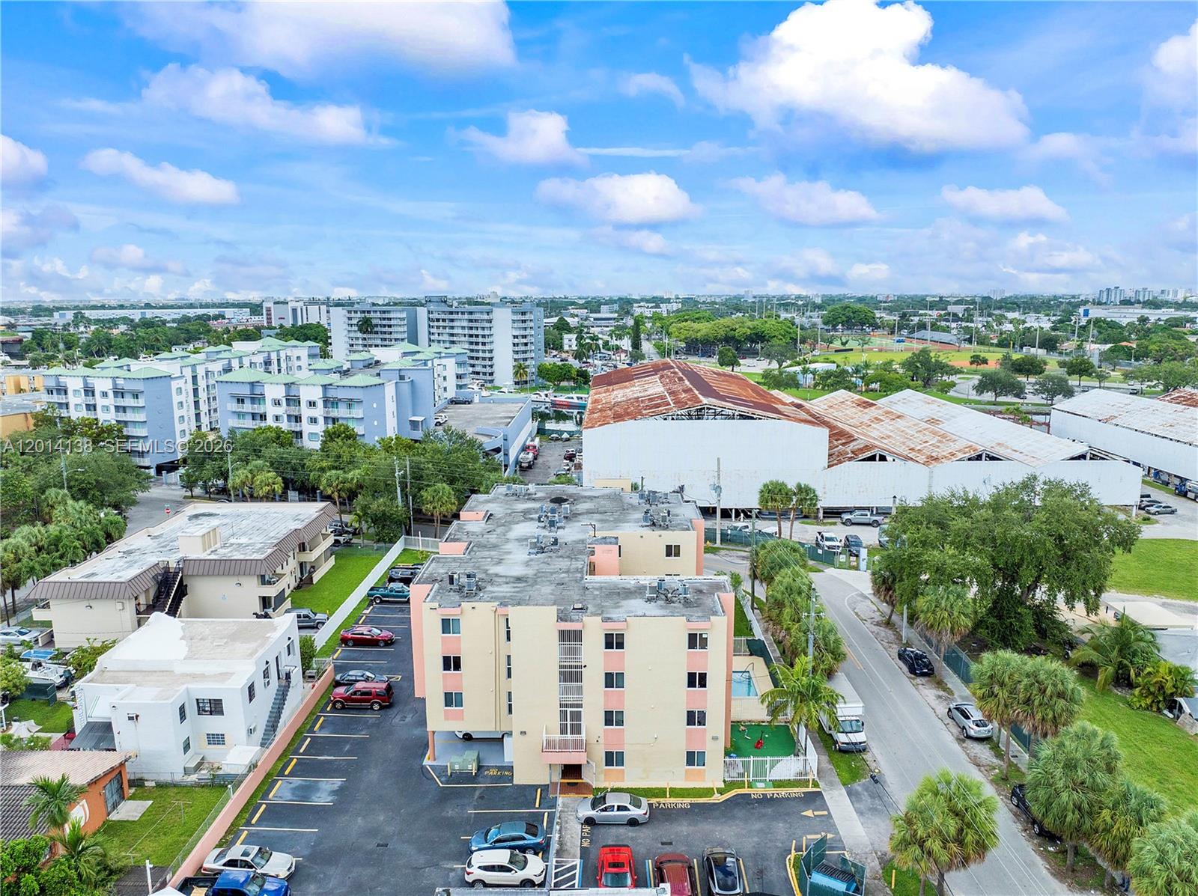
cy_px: 448
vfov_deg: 56.7
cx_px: 599
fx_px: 830
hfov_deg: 71.6
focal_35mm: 24
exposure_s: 1/2000
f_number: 2.8
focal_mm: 12.29
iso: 150
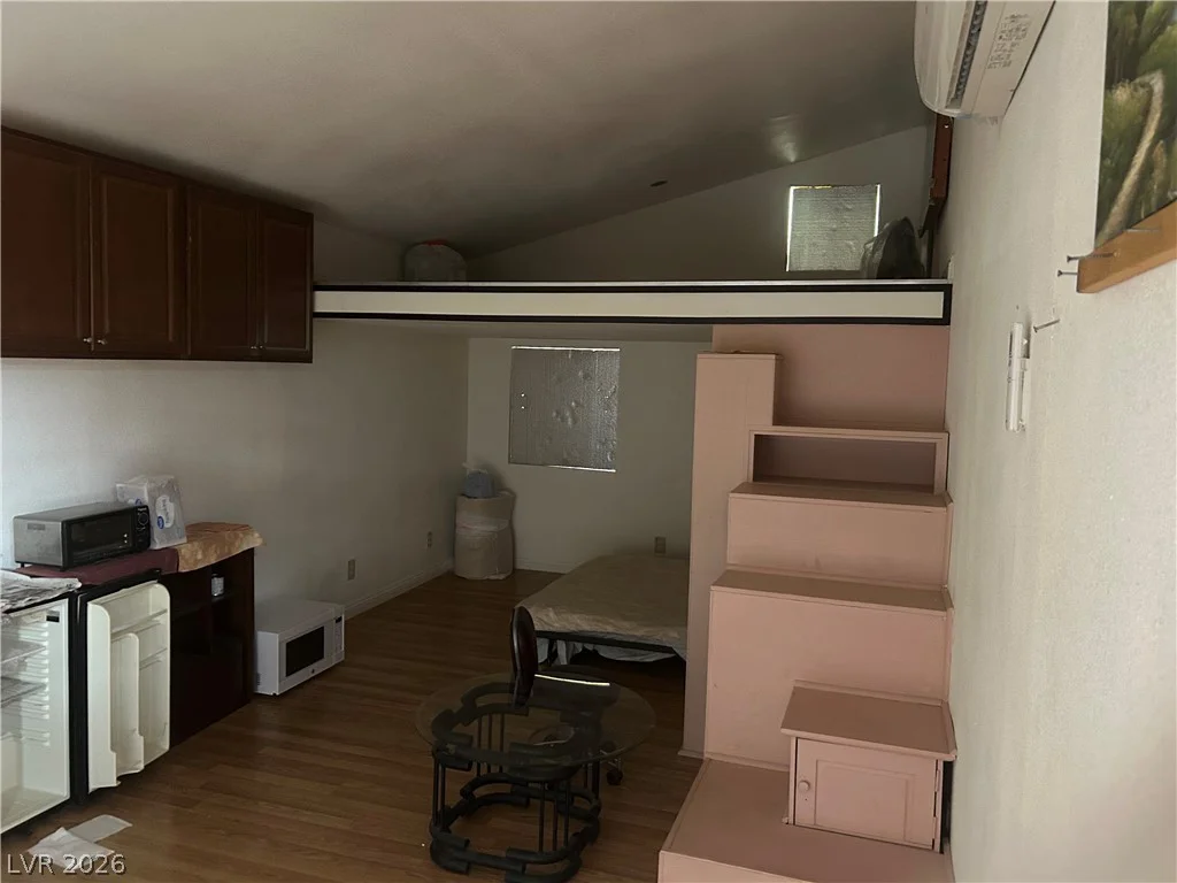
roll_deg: -1.6
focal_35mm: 26
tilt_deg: -4.7
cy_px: 442
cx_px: 588
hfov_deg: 67.3
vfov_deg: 53.1
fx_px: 884
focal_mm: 5.7
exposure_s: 1/34
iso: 640
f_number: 1.5
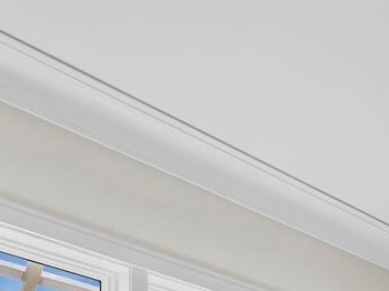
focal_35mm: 64
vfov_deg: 17.2
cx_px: 579
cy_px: 569
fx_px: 719
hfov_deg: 24.0
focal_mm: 7
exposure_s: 1/40
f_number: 9
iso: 640
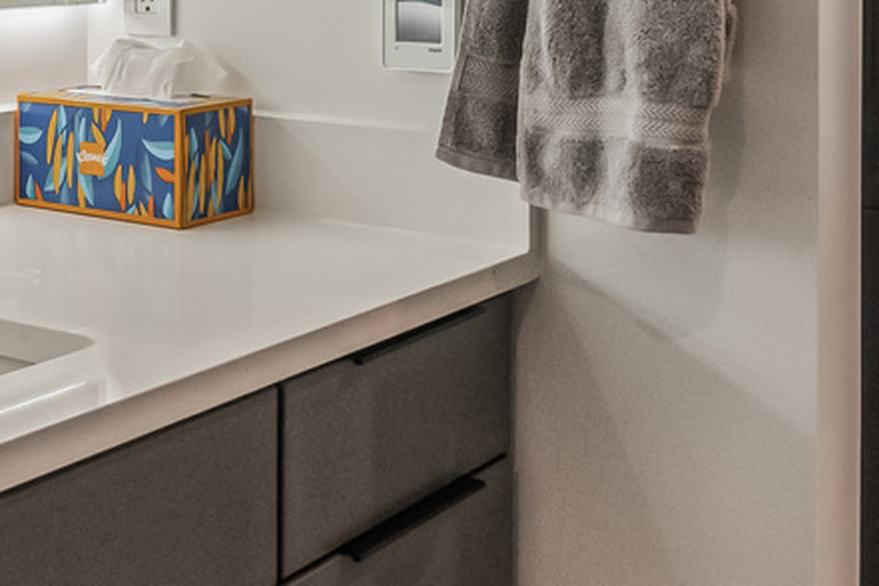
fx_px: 1587
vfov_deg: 19.7
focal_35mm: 65
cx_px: 171
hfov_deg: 30.2
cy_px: -111
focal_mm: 14
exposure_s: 1/200
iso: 800
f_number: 5.6
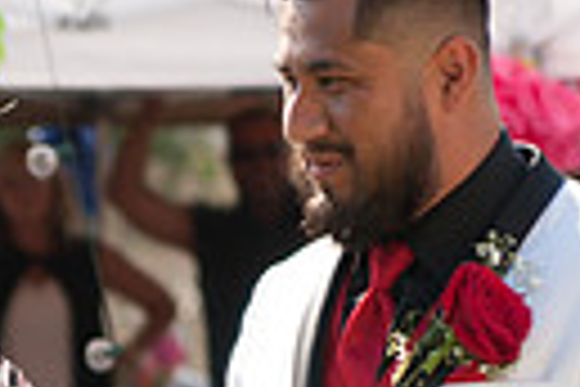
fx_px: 5413
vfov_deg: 4.1
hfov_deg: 6.1
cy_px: 544
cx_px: 171
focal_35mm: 336
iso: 200
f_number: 2.8
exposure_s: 1/1250
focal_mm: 75
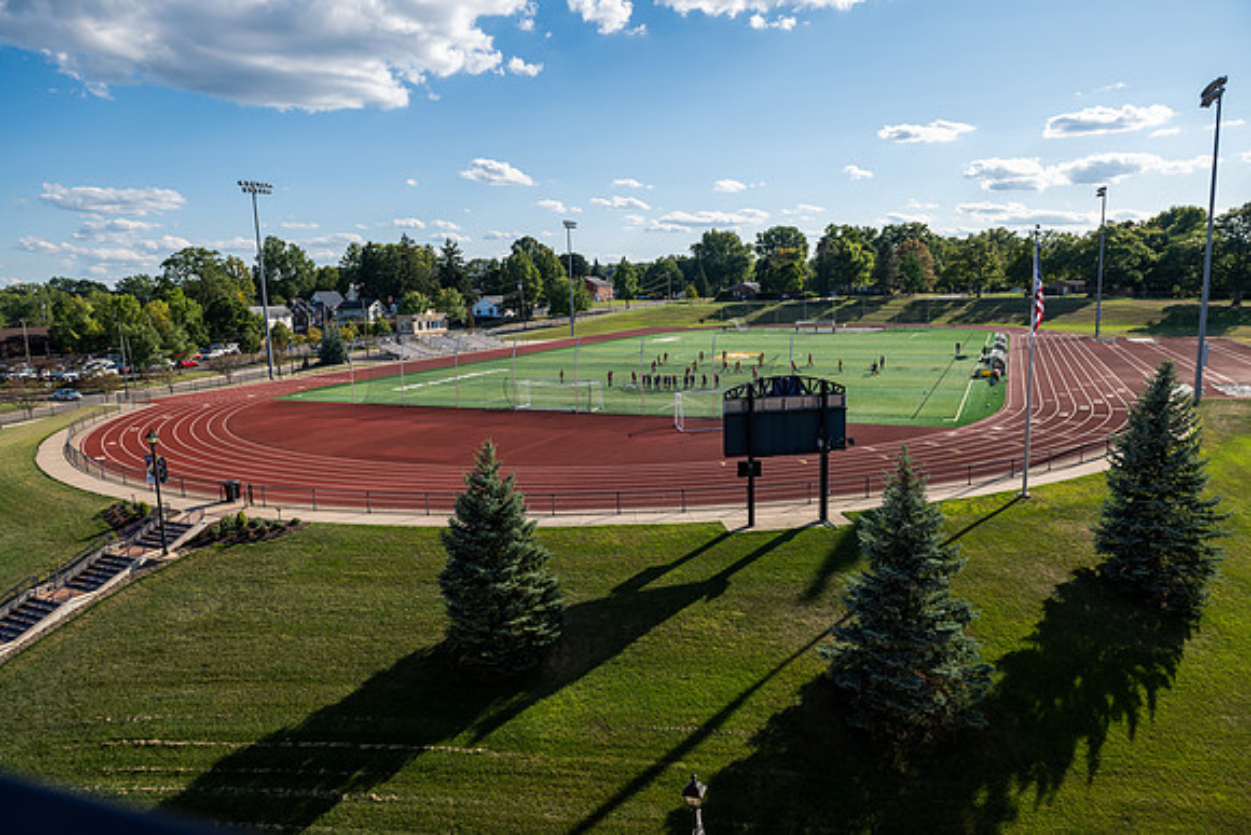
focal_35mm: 24
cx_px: 626
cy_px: 418
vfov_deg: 53.2
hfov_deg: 73.7
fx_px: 834
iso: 100
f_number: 5
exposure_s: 1/500
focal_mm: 24
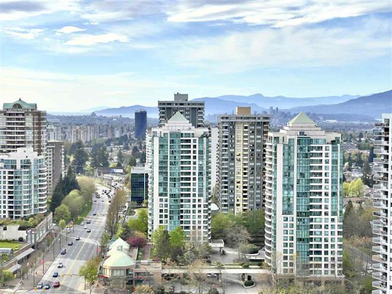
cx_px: 196
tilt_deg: -3.2
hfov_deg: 30.3
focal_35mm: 64
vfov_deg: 22.9
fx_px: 725
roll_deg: -0.8
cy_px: 147
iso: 20
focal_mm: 7.5
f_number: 2.2
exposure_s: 1/1946
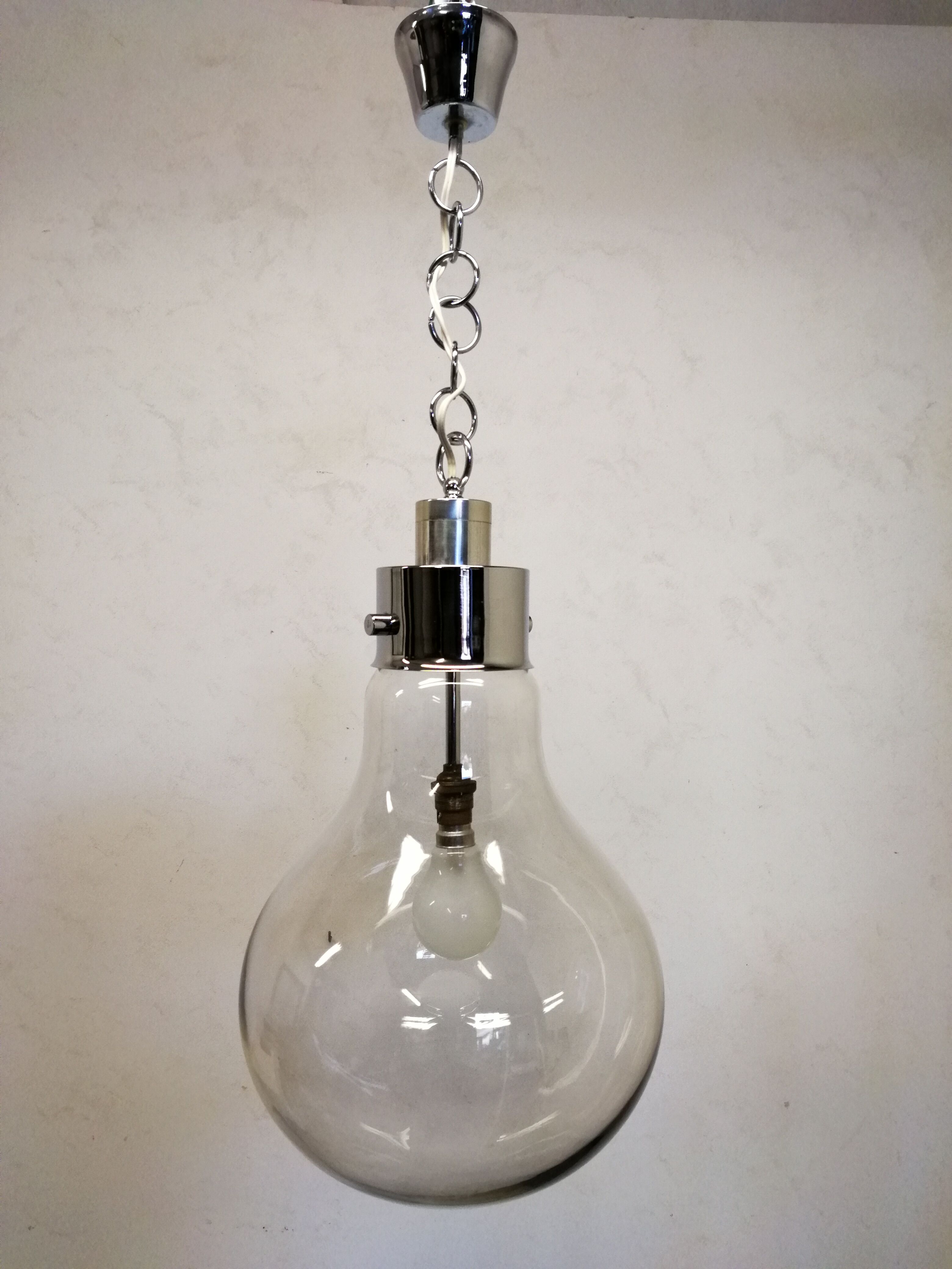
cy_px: 634
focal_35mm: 24
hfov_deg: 56.8
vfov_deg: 71.6
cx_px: 476
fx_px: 880
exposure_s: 1/50
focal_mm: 2.38
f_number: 2.2
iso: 50
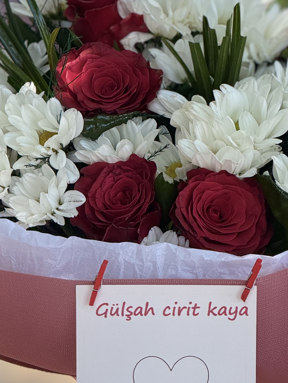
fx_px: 2563
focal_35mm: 231
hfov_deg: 6.4
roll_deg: -0.3
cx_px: 203
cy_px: 185
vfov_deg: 8.6
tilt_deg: -12.1
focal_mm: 15.66
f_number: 2.8
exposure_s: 1/511
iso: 64
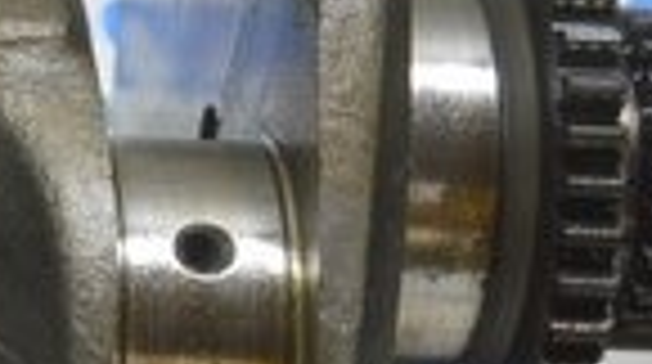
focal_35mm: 267
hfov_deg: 7.7
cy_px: -92
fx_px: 4608
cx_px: -787
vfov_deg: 4.5
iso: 400
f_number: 5.6
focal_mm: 24
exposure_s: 1/20
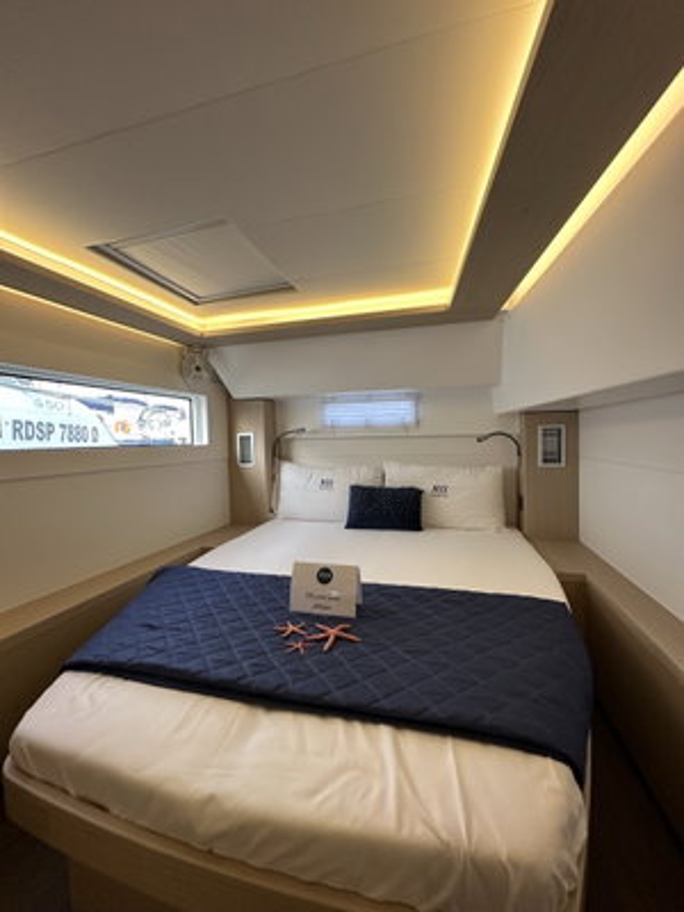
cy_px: 456
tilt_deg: -2.5
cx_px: 342
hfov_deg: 85.7
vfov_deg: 102.1
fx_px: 369
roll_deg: +1.4
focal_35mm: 14
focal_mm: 2.22
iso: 160
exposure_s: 1/99
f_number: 2.2
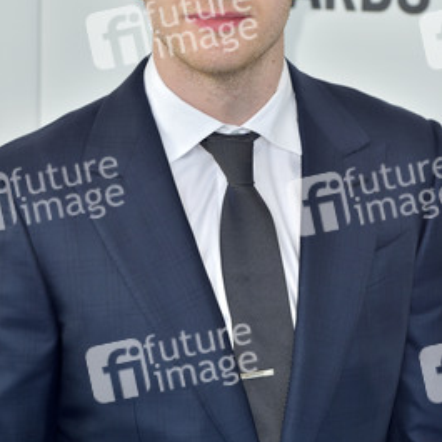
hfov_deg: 6.8
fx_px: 3713
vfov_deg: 6.8
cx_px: 221
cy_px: 113
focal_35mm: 257
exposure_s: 1/320
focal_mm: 200
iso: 500
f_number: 6.3
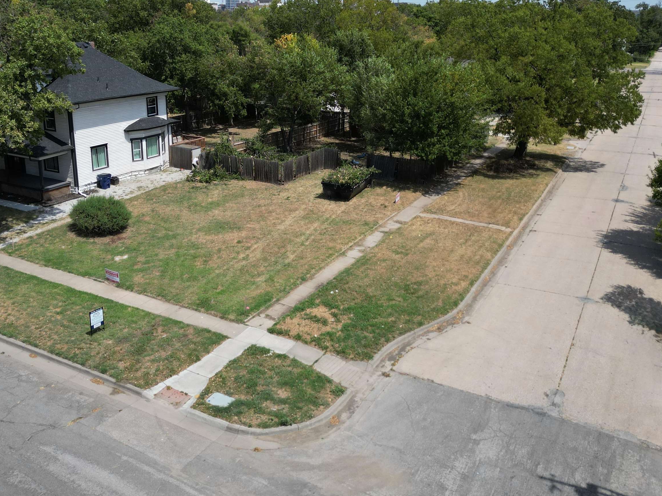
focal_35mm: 32
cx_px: 288
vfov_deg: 43.8
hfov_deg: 56.6
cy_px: 183
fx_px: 612
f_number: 1.7
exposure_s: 1/3000
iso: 100
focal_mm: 6.72
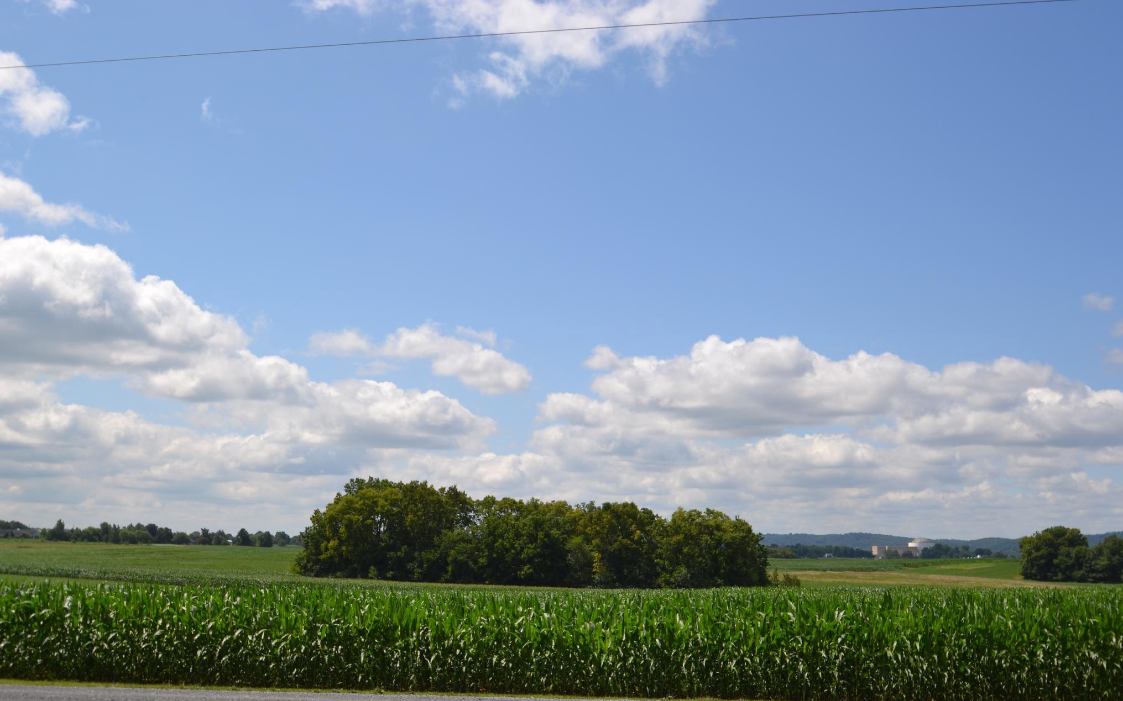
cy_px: 375
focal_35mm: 37
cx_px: 557
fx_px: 1132
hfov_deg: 52.8
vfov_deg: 34.4
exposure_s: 1/250
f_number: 8
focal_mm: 24
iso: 100
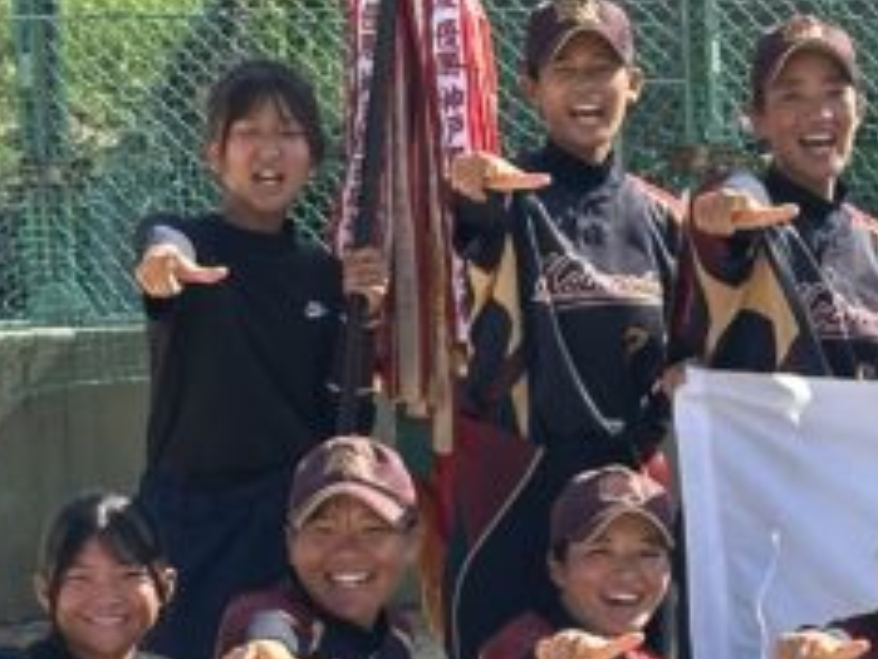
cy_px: 625
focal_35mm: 211
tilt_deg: -5.1
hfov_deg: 9.1
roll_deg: +1.6
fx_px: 5355
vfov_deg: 7.0
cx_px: 1394
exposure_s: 1/2160
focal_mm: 6.86
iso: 64
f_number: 1.78
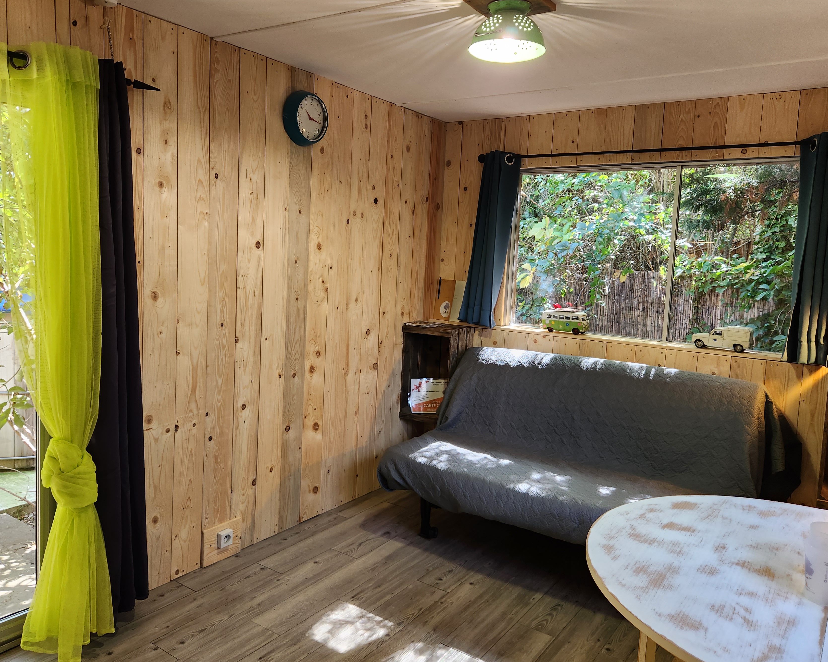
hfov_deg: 64.1
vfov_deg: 53.2
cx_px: 401
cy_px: 328
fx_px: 662
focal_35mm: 27
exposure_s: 1/100
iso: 160
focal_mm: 5.4
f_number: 1.8
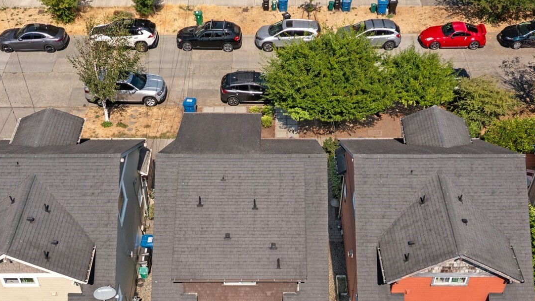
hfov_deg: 44.6
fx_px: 653
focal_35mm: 46
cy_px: 224
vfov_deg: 25.7
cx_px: 271
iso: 100
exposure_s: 1/160
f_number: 4
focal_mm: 10.26
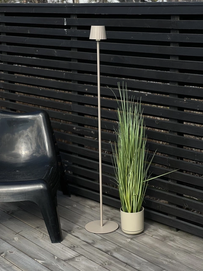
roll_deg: +1.6
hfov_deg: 19.1
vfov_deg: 25.3
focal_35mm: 77
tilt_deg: -12.1
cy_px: 136
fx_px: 602
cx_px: 102
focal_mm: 9
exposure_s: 1/485
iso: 32
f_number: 2.8
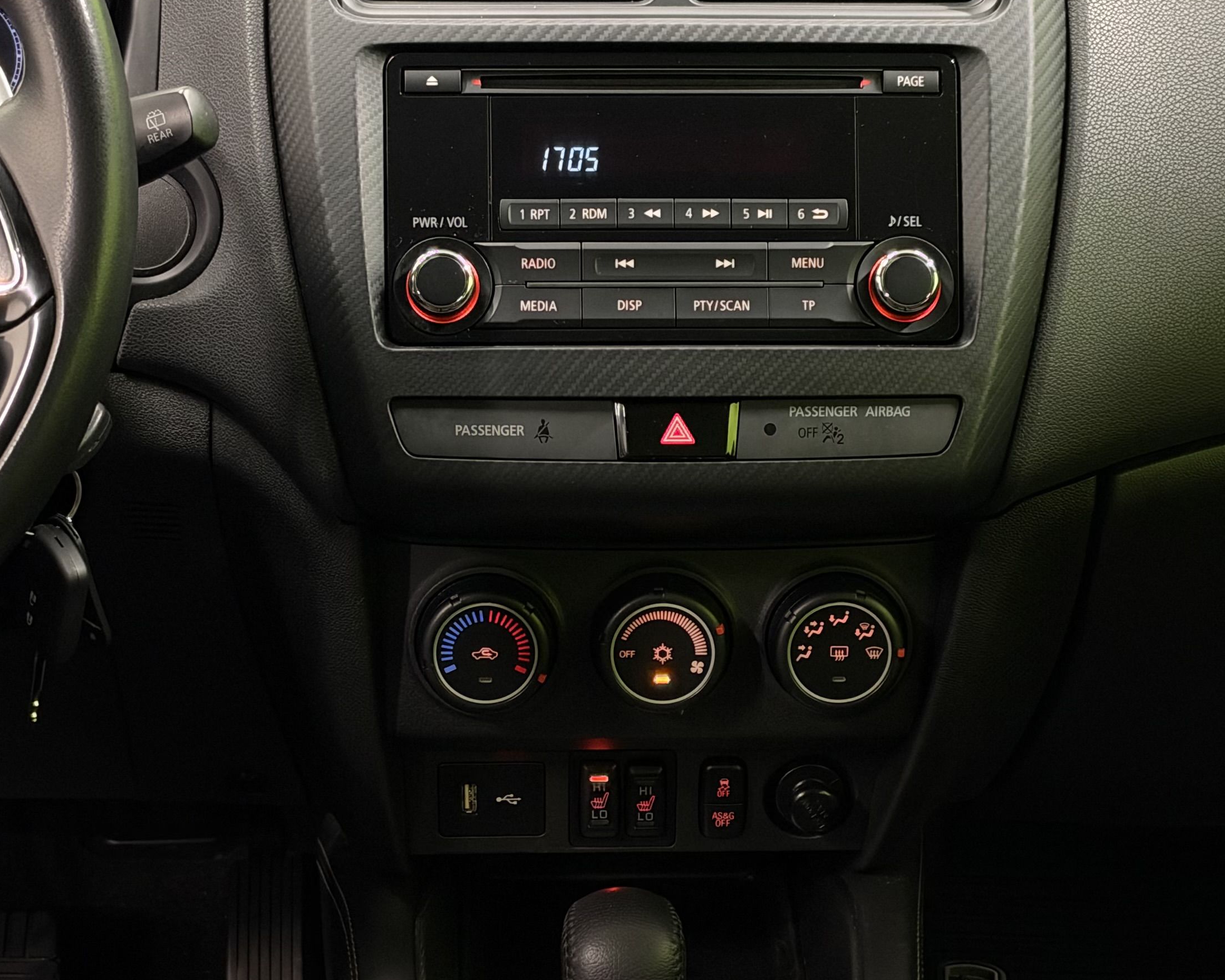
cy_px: 578
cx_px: 650
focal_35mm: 86
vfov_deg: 17.8
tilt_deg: -23.8
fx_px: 3118
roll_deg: -0.9
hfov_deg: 22.2
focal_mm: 6.93
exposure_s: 1/33
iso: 200
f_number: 1.48
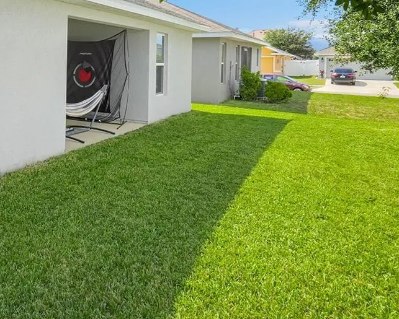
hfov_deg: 43.5
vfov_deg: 40.7
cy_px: 68
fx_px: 413
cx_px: -7
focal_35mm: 35
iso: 250
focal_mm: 10
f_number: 9
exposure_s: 1/25
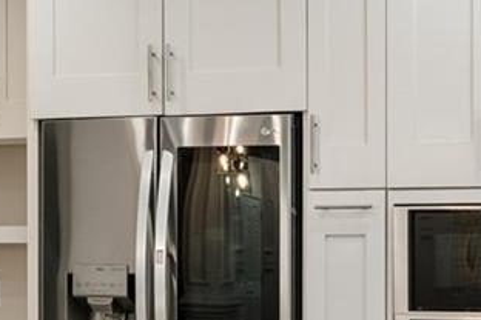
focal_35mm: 106
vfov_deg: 12.8
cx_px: 347
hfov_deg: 19.1
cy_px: 273
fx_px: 1420
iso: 400
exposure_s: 1/6
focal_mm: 16.2
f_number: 13
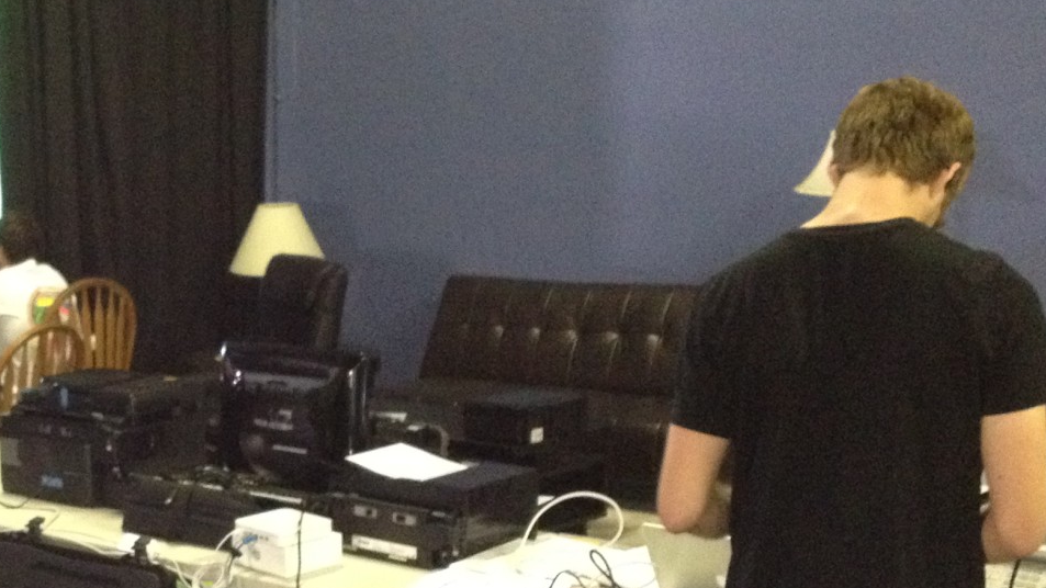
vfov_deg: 15.0
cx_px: 81
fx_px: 2219
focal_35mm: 80
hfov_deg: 25.6
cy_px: 497
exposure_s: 1/16
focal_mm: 4.28
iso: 500
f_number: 2.4
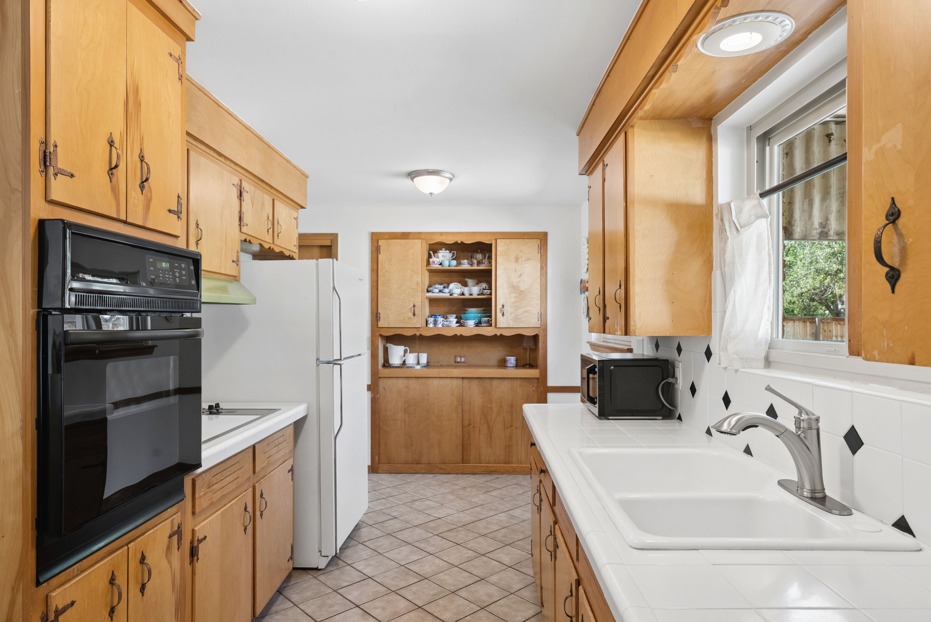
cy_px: 311
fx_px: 569
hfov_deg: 78.6
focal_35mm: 22
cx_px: 466
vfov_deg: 57.3
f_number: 9
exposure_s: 1/15
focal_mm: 22
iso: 500
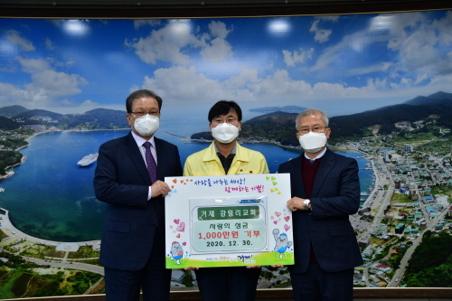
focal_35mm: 48
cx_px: 226
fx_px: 602
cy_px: 150
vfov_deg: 28.1
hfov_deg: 41.1
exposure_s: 1/160
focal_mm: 48
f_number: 4
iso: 400
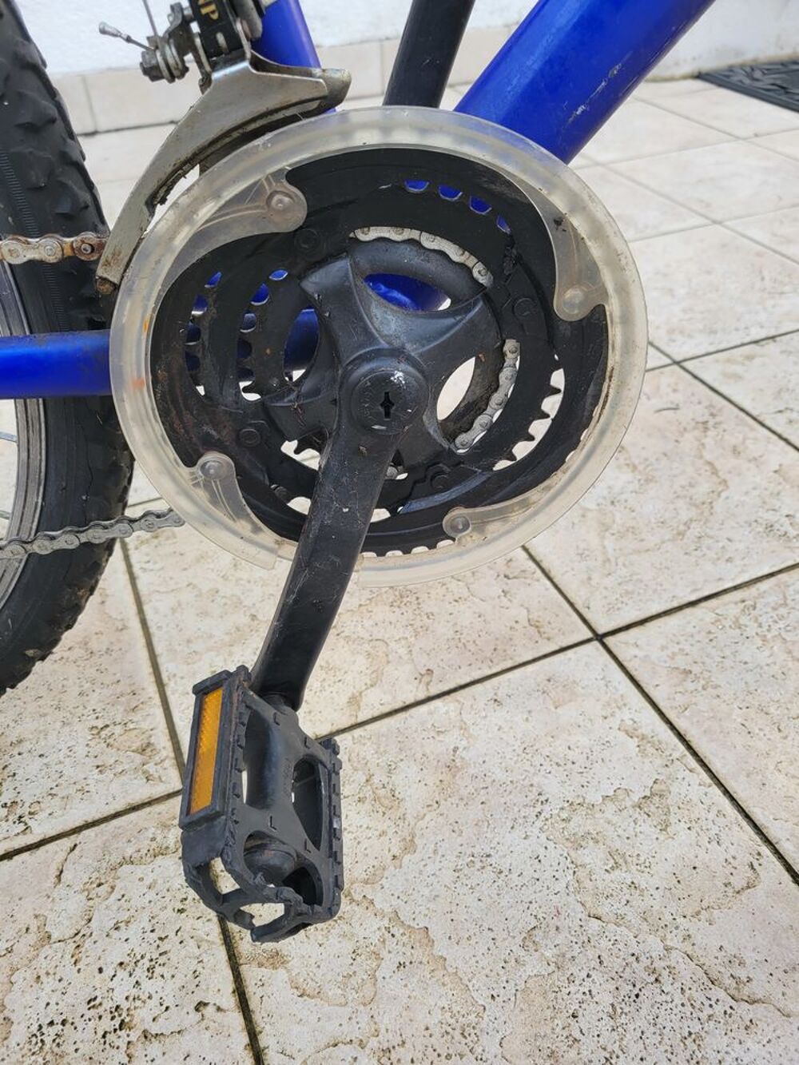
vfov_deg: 67.3
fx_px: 800
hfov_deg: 53.1
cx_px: 400
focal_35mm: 26
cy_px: 532
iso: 40
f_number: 1.8
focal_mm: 5.4
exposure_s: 1/178
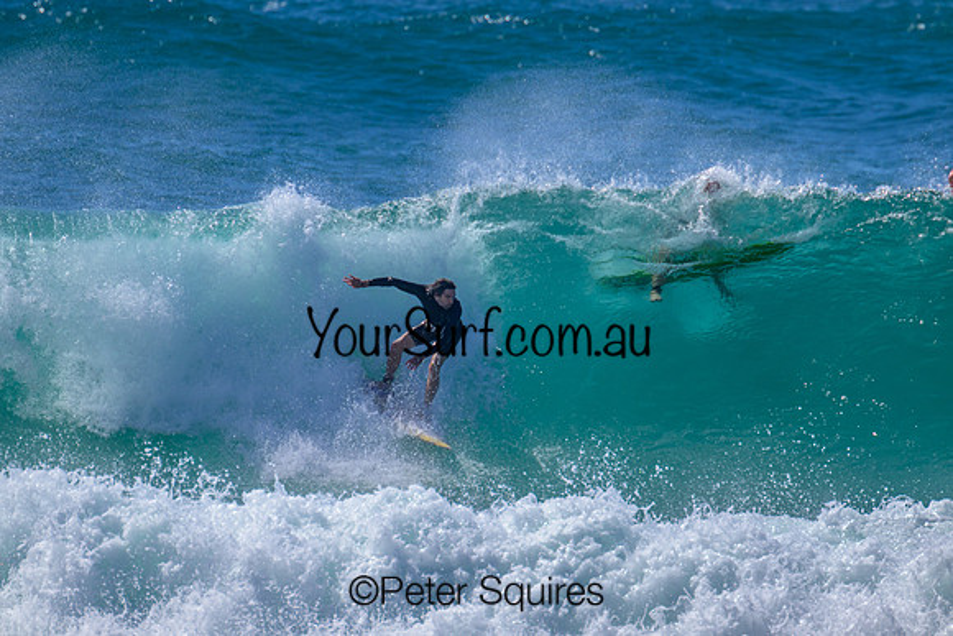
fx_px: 21182
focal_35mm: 800
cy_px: 318
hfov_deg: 2.6
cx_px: 476
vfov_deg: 1.7
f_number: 11
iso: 800
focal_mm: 800
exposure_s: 1/2000
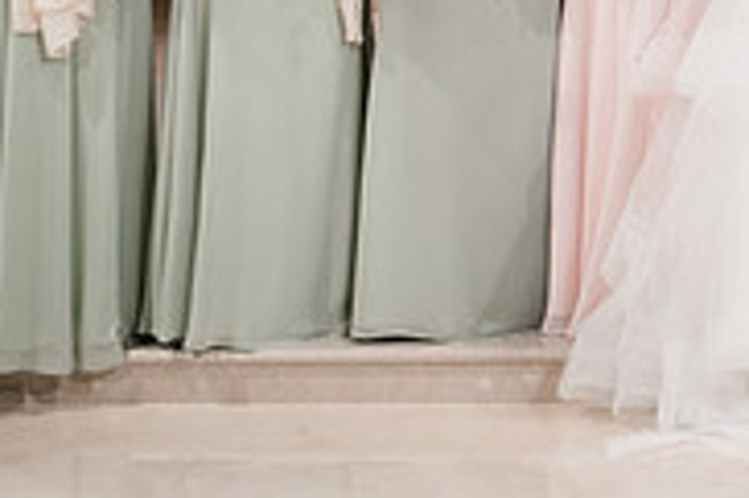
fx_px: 2349
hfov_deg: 17.2
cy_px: -212
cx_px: 918
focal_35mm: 113
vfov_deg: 11.7
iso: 1600
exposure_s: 1/200
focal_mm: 35
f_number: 3.2
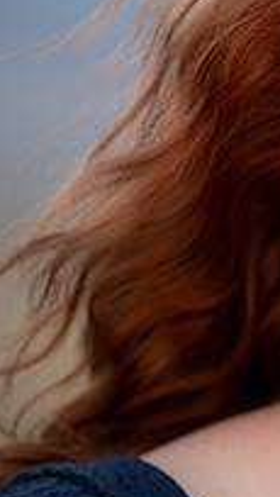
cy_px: 145
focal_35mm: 625
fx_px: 8236
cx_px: 665
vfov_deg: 3.5
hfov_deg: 1.9
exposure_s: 1/100
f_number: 2.8
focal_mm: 200
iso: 250
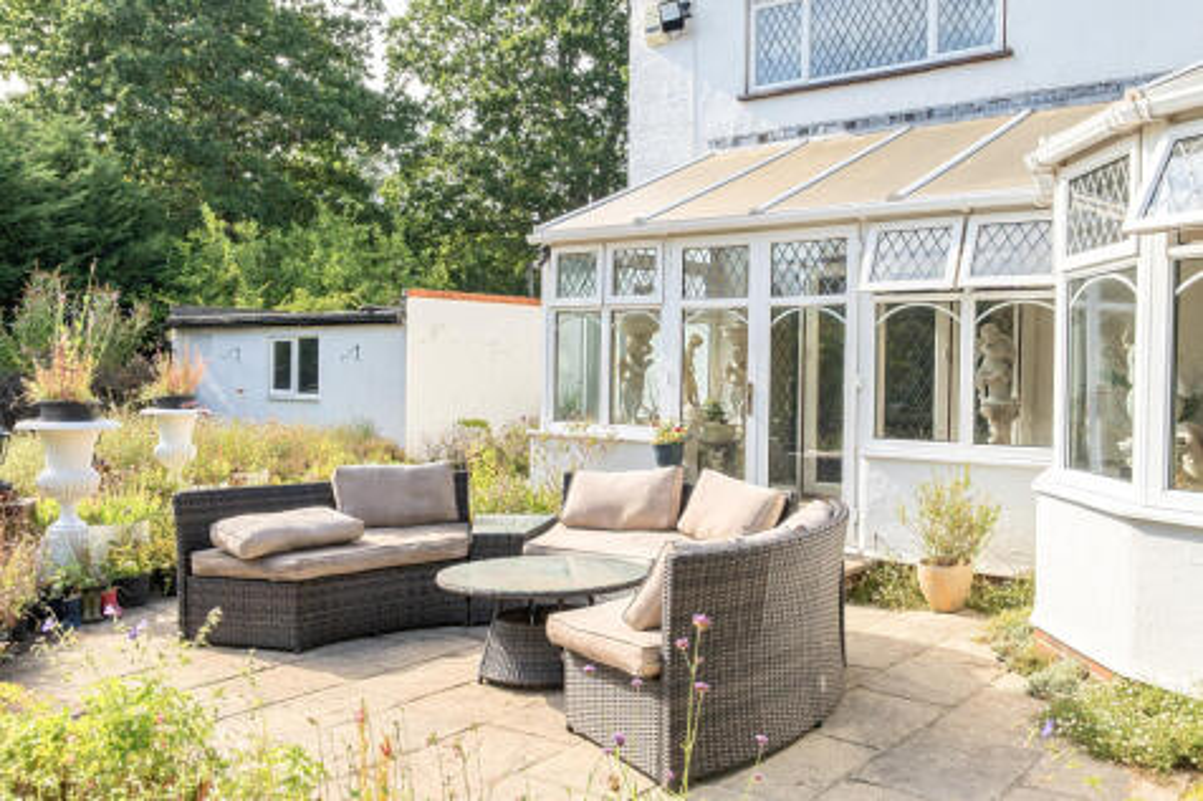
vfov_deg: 42.3
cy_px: 400
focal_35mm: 31
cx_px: 602
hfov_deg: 60.3
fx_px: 1036
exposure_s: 1/640
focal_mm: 21
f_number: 8
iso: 400
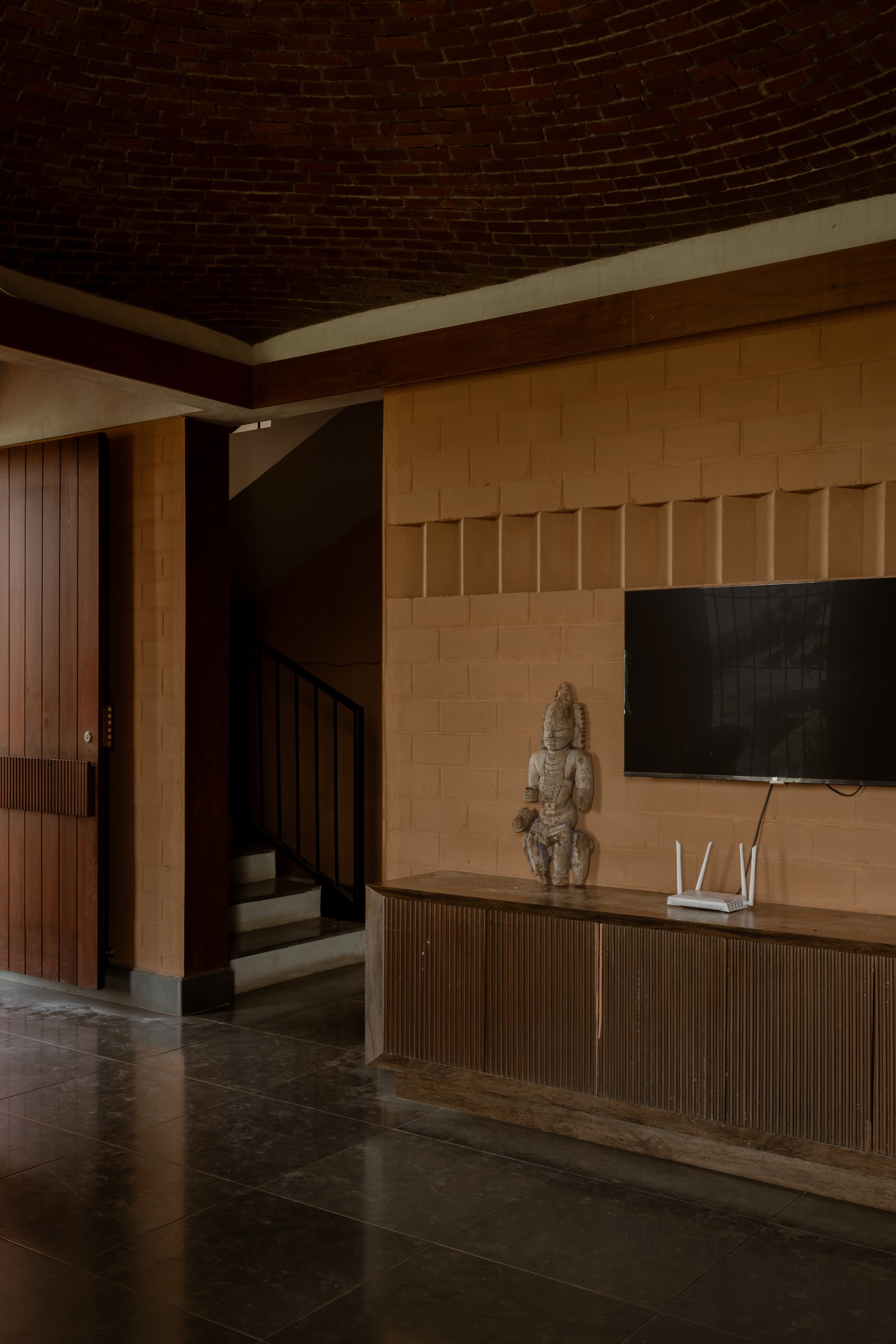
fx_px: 1307
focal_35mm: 35
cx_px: 448
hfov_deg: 37.9
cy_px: 672
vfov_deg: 54.4
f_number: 8
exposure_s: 2
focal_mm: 35
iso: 100
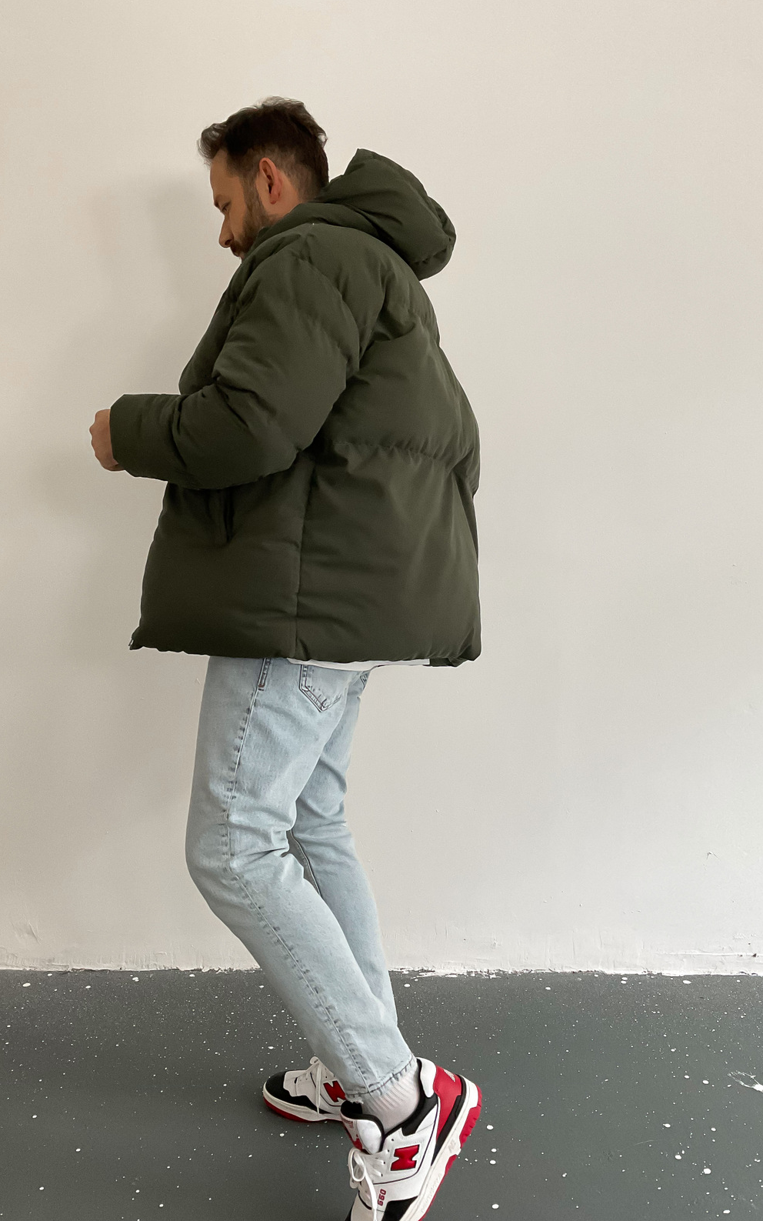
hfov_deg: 40.6
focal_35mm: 31
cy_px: 606
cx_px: 407
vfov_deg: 61.2
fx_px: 1031
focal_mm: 3
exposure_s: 1/50
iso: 100
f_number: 1.8
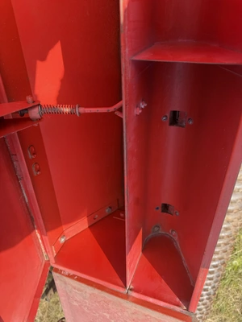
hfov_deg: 56.8
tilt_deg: -54.7
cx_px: 121
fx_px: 224
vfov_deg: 71.6
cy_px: 161
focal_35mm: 24
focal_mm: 6.76
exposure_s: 1/1018
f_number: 1.78
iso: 100
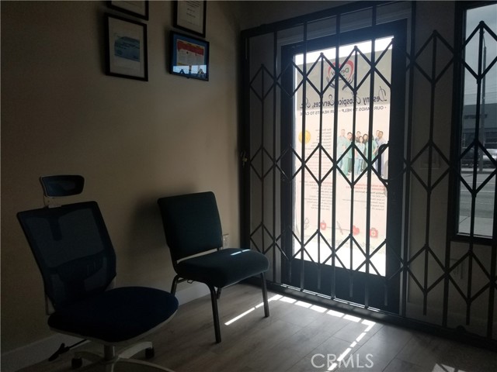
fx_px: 373
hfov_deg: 67.3
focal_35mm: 26
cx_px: 248
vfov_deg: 53.1
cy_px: 186
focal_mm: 4.3
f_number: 1.7
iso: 50
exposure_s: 1/408
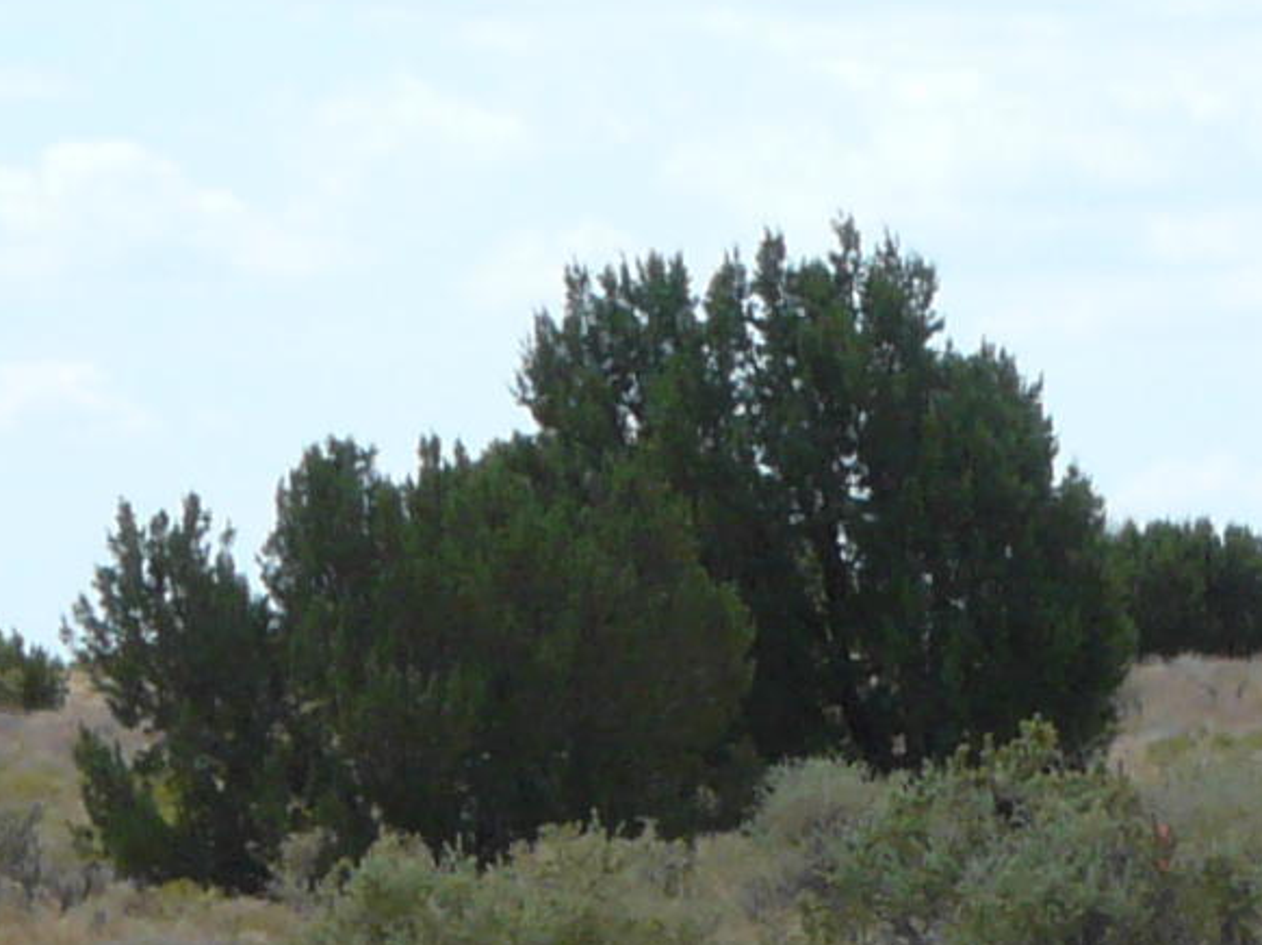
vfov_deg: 3.7
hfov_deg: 4.9
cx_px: 2825
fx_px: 14468
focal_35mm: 397
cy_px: 1281
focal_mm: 12.6
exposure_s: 1/640
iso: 100
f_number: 4
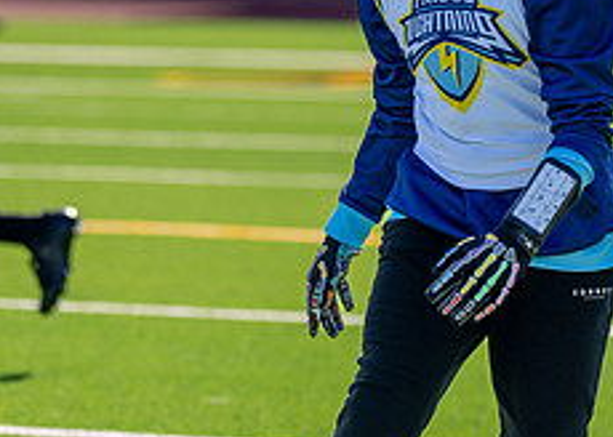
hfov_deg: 5.3
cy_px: 101
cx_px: 378
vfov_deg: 3.8
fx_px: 6647
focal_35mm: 382
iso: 100
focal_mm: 129
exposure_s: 1/1600
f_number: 2.8
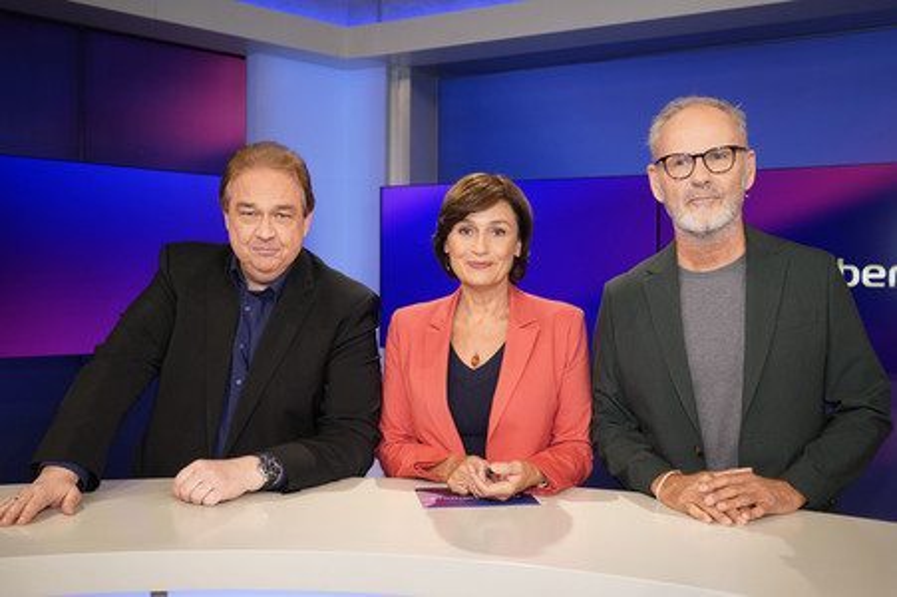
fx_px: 847
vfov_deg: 38.8
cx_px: 448
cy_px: 298
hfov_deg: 55.8
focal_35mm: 34
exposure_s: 1/125
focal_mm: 34
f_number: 5
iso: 2000
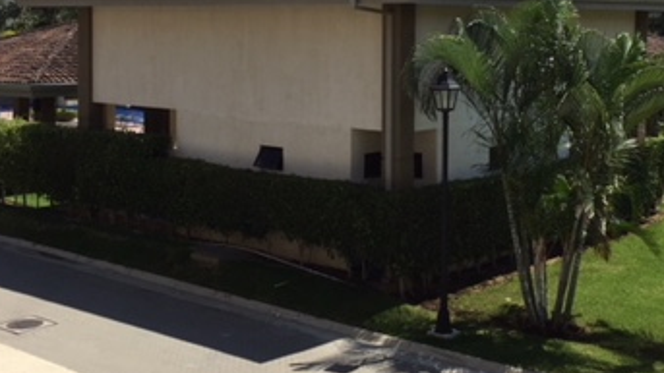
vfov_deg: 20.1
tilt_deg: -2.0
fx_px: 1039
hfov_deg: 35.4
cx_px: 343
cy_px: 62
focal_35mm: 59
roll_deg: -0.5
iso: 32
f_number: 2.2
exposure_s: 1/2825
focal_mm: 4.15
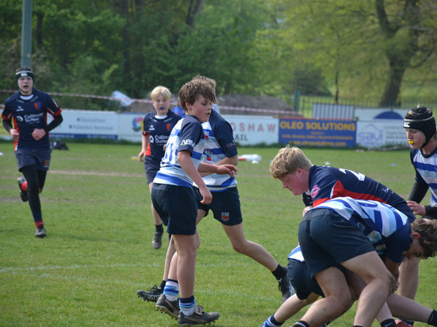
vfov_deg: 6.5
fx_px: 2891
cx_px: 229
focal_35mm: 229
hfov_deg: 8.6
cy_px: 164
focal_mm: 140
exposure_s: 1/640
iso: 400
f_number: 5.6
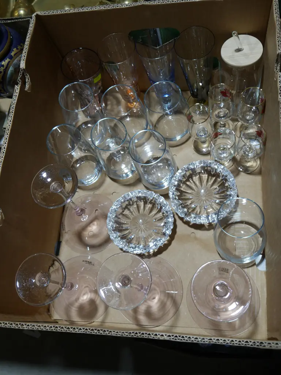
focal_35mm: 34
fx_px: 368
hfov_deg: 41.8
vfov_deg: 53.9
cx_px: 140
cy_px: 188
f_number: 4
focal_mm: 17
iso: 200
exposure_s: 1/100
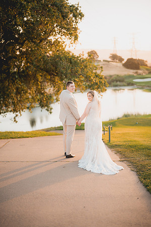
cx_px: 76
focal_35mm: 50
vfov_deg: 39.6
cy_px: 114
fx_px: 315
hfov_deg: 27.0
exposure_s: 1/500
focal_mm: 50
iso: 125
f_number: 1.2
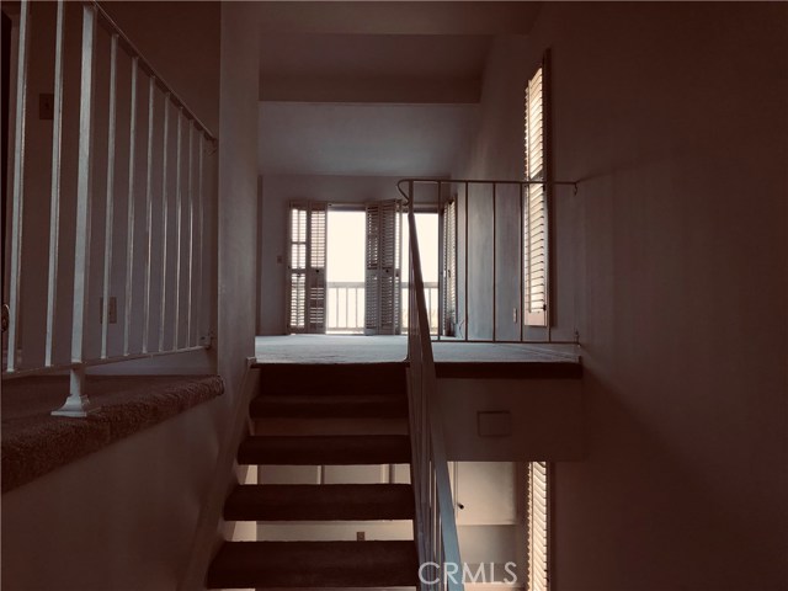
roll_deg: +0.0
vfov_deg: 49.7
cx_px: 394
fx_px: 637
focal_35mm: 28
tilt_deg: +2.7
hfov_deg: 63.4
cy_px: 296
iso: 20
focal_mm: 4
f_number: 1.8
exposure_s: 1/120
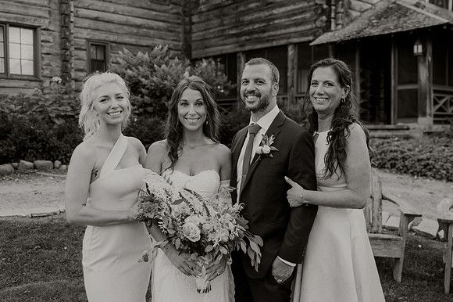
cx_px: 228
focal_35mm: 41
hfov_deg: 47.5
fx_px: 515
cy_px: 149
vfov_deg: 32.6
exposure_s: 1/320
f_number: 2.8
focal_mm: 36
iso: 250
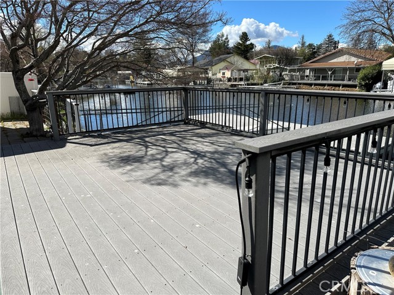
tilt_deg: -15.5
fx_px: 273
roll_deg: +0.9
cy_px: 148
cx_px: 197
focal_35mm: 24
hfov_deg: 71.6
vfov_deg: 56.8
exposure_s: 1/4762
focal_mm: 6.86
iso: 80
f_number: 1.78
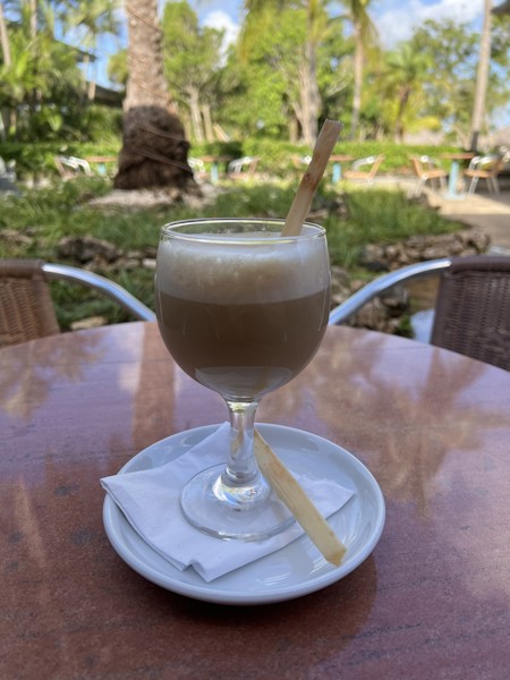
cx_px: 255
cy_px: 340
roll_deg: +0.5
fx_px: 511
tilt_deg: -19.0
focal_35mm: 26
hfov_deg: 53.1
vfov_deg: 67.3
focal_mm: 5.7
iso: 50
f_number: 1.5
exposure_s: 1/1972
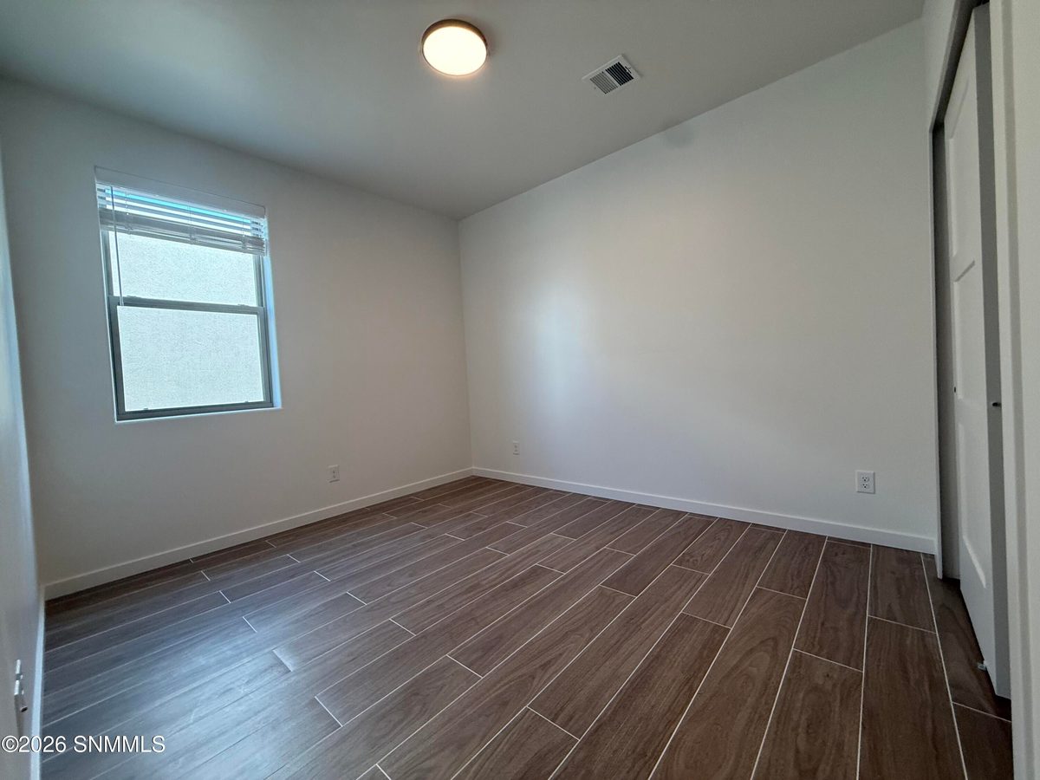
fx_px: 421
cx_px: 520
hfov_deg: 102.1
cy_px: 390
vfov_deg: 85.7
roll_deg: +2.8
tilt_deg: -1.9
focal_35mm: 14
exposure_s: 1/120
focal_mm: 2.22
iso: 200
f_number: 2.2
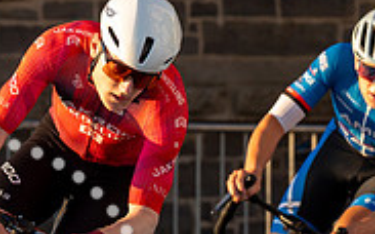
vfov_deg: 2.7
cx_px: 188
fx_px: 4921
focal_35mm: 482
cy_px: 230
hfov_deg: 4.4
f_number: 4
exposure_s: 1/1000
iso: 200
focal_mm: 125
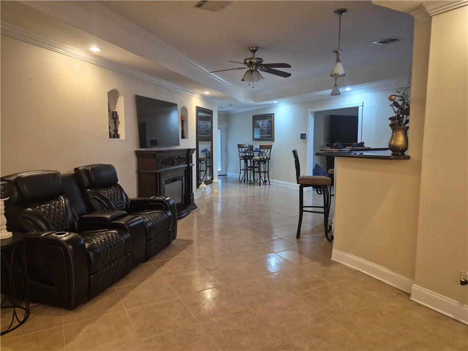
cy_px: 176
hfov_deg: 73.9
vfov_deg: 58.9
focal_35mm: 23
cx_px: 234
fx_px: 311
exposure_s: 1/120
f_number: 1.8
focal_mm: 5.4
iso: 800
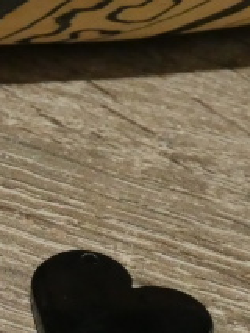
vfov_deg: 26.0
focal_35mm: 75
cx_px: 30
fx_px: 721
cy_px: 181
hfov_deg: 19.3
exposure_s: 1/125
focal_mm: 5.3
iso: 800
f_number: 3.3
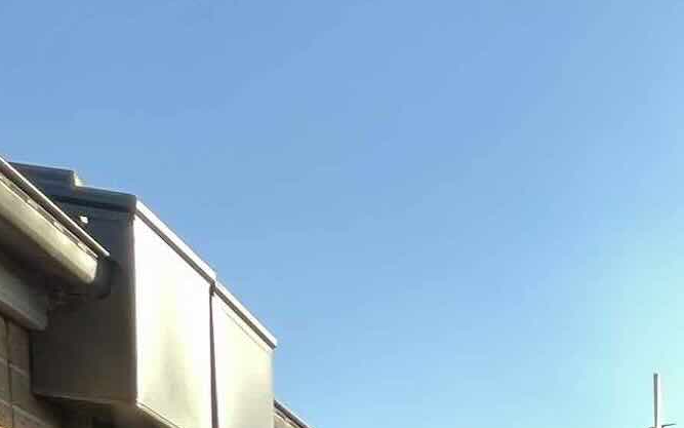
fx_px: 1156
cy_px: 972
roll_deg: -1.2
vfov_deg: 14.9
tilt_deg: -5.2
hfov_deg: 23.4
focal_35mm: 62
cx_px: 1124
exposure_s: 1/147
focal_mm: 1.57
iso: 32
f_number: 1.8
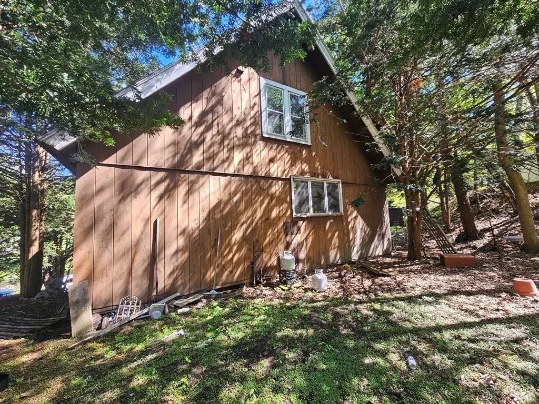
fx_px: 202
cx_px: 270
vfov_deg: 89.9
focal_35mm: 13
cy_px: 202
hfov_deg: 106.2
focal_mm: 2.2
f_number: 2.2
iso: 64
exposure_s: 1/120
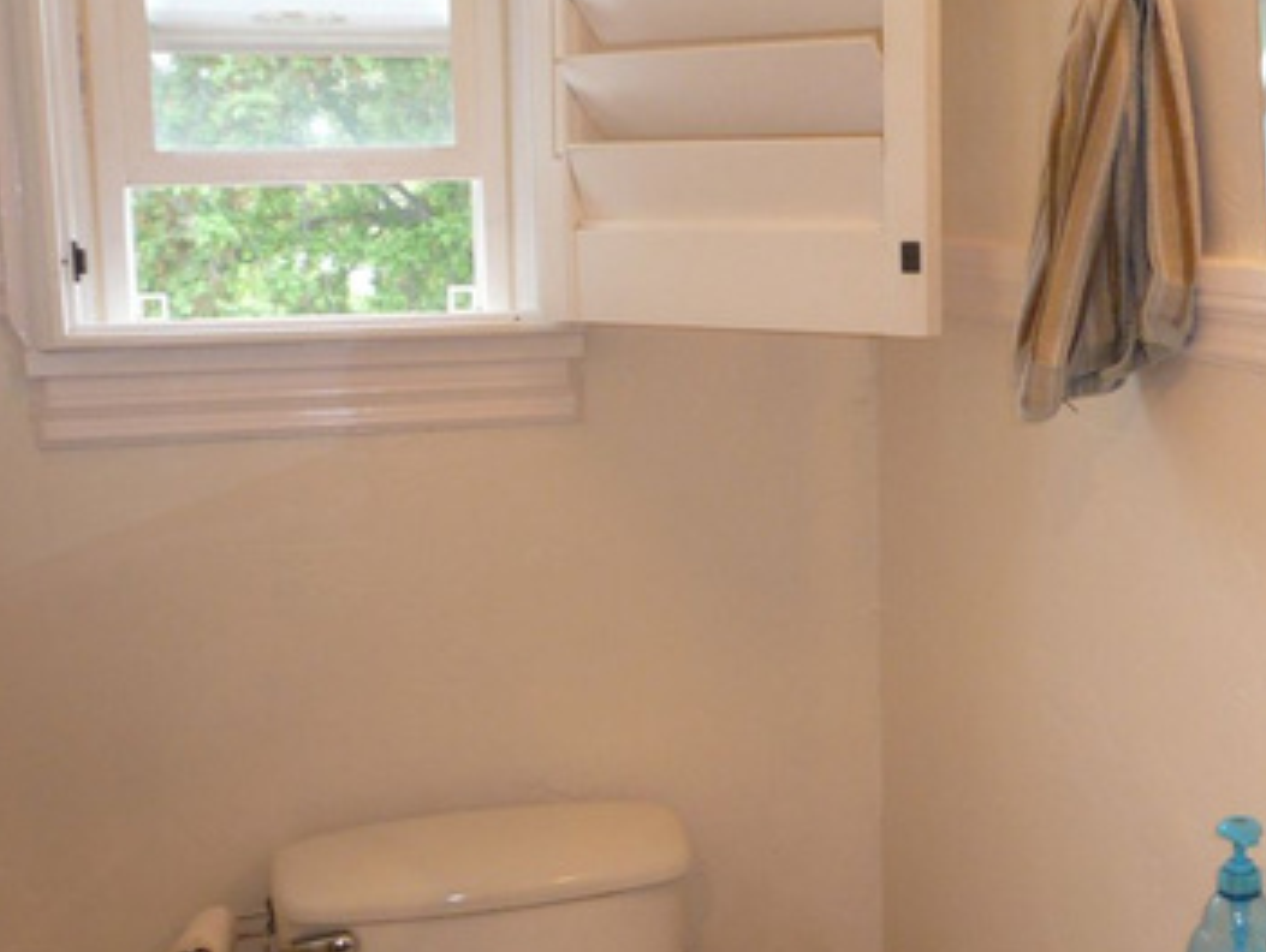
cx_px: 992
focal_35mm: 51
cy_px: 537
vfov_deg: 28.6
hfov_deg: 36.3
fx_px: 1867
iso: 100
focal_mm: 4.6
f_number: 2.8
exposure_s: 1/40
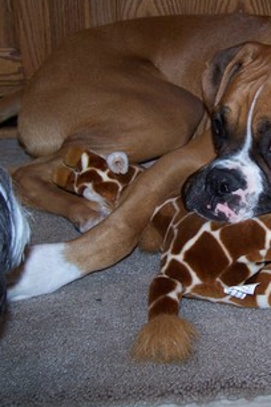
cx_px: 238
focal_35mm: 62
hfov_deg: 21.5
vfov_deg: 32.4
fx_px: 700
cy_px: 181
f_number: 2.8
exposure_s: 1/60
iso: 80
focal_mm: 6.3
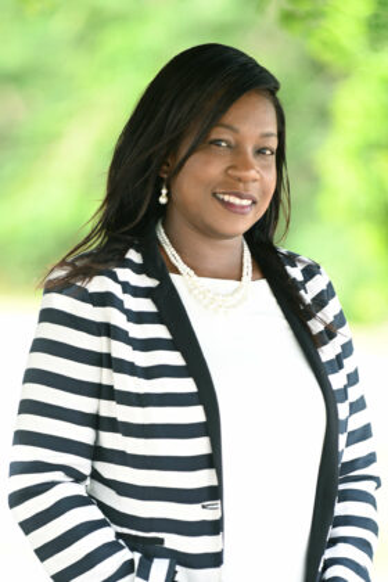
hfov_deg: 6.9
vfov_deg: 10.3
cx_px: 194
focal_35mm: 200
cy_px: 291
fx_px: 3233
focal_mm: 200
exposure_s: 1/60
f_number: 3.2
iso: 100
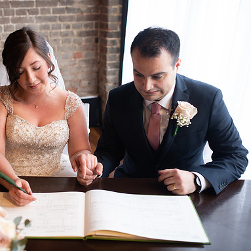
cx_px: 62
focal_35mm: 45
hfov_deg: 36.7
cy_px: 126
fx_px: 369
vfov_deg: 37.6
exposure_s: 1/125
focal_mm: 35
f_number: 2.5
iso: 400
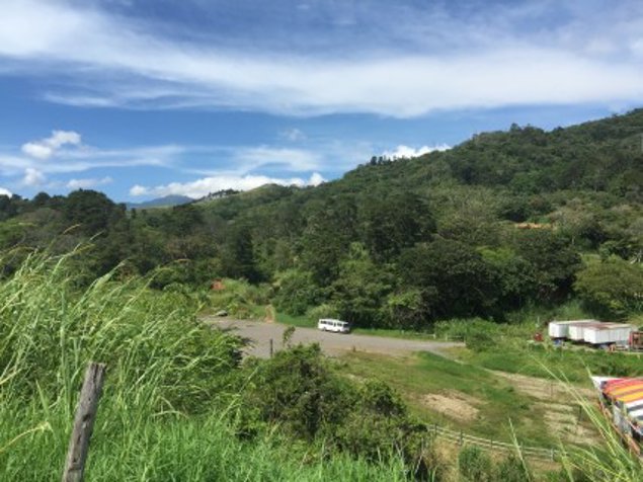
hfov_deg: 61.7
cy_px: 241
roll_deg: -1.8
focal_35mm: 29
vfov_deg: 48.2
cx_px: 322
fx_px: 539
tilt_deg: +1.5
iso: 32
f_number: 2.2
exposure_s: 1/2198
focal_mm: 4.15
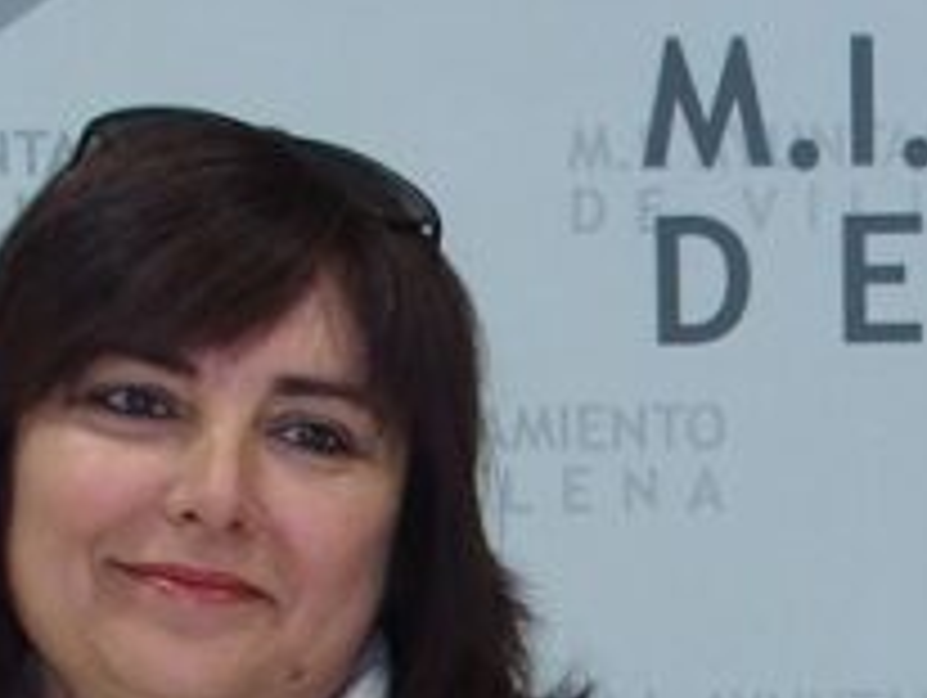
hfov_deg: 10.6
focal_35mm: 177
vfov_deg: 8.2
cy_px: 1103
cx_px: 1534
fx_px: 4746
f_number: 2.8
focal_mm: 8.1
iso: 250
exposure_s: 1/40
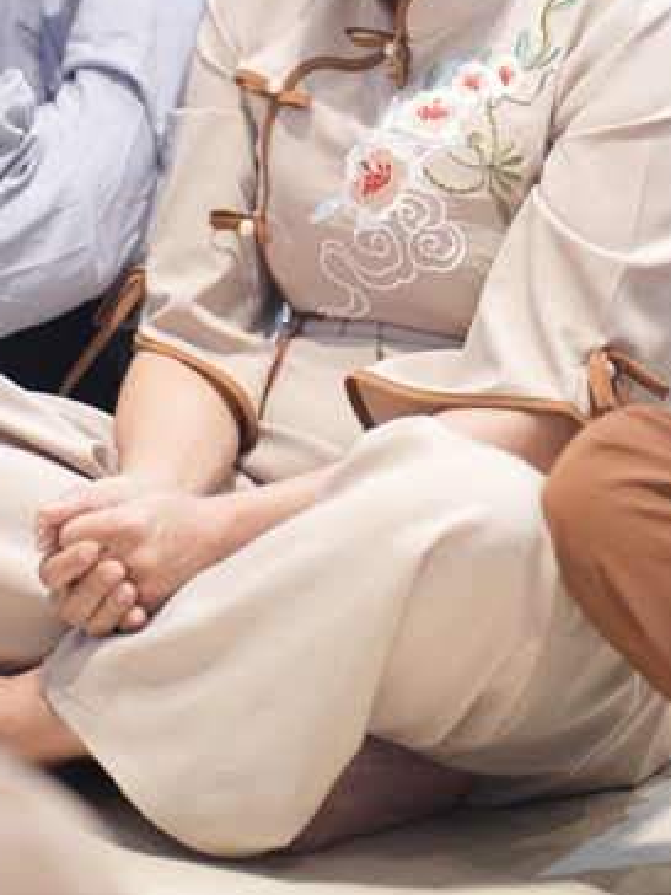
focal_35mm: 216
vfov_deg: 9.1
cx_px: 414
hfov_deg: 6.9
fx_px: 5583
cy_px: 98
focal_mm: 126
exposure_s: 1/125
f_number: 2.8
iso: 2000
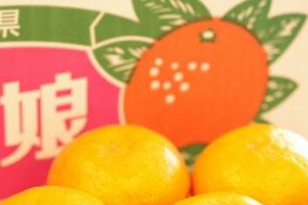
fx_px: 1360
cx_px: 62
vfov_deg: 8.6
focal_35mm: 159
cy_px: 212
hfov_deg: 12.9
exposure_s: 1/100
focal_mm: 50
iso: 1600
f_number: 4
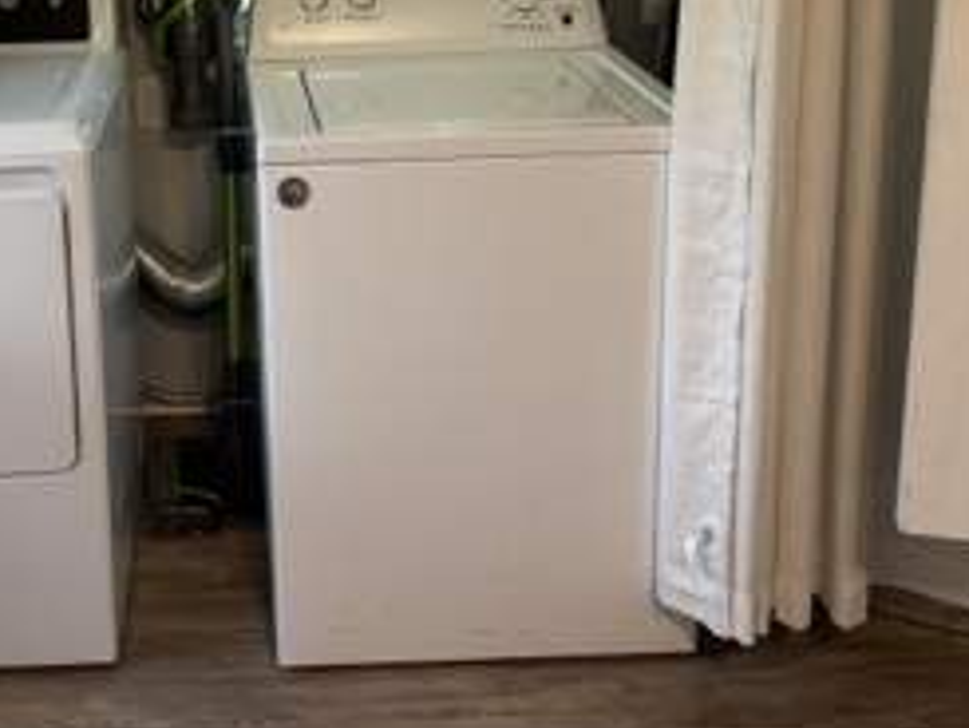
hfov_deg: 38.6
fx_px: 1316
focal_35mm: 47
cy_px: 40
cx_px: 170
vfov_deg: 29.3
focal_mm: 6.76
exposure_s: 1/60
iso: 160
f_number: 1.78
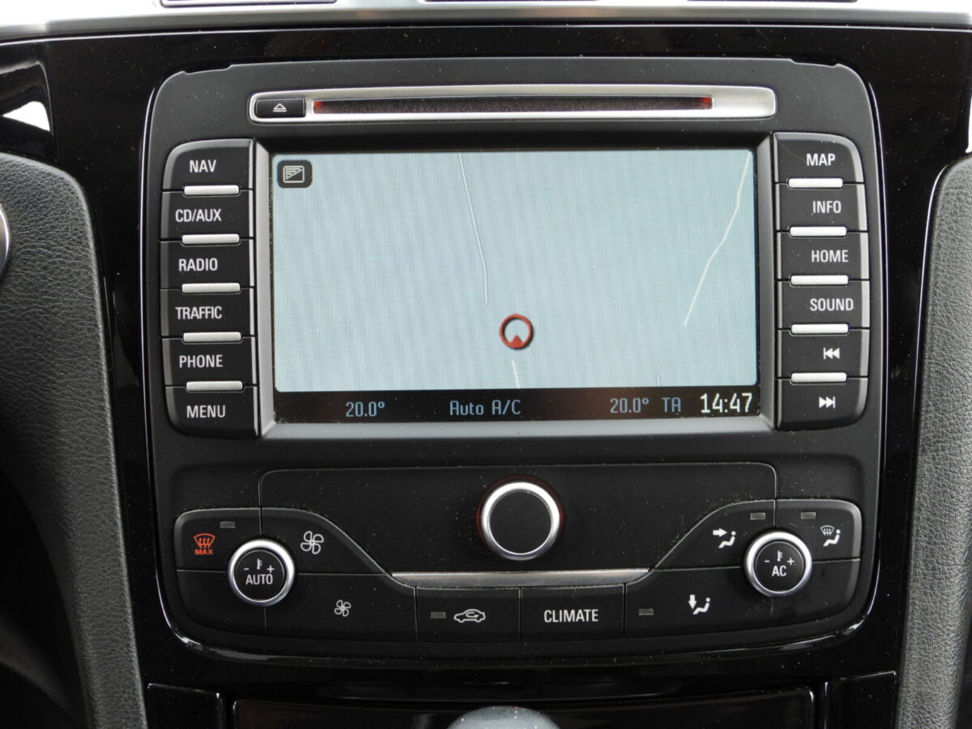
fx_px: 2106
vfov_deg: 19.6
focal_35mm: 75
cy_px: 364
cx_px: 486
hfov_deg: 26.0
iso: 160
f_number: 3.5
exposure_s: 1/60
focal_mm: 13.5
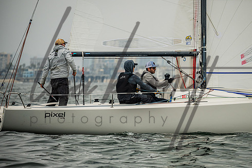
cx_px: 145
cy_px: 80
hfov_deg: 6.6
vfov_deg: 4.4
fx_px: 2184
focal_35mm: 312
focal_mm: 250
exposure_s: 1/4000
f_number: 5
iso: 250
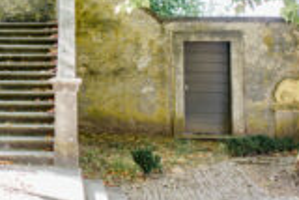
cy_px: -32
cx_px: 7
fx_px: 715
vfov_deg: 15.4
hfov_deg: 22.8
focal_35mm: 86
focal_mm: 35
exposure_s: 1/400
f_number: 2.2
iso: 320
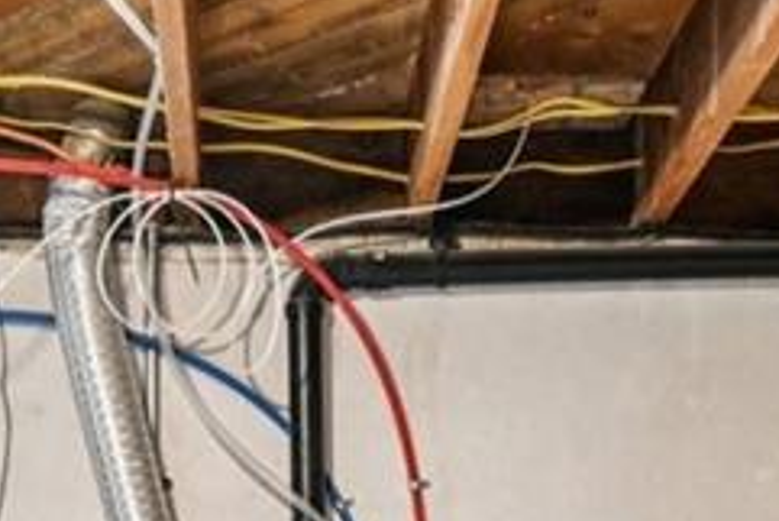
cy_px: 835
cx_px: 252
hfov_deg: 21.8
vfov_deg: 13.6
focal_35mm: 93
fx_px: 2014
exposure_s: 1/1.67
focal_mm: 14
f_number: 11
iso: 400
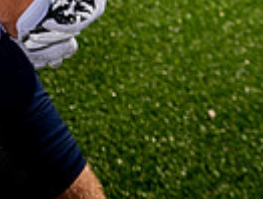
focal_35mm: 224
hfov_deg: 8.8
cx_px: 30
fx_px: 1707
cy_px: -245
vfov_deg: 6.4
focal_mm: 68
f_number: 7.1
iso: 100
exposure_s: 1/250
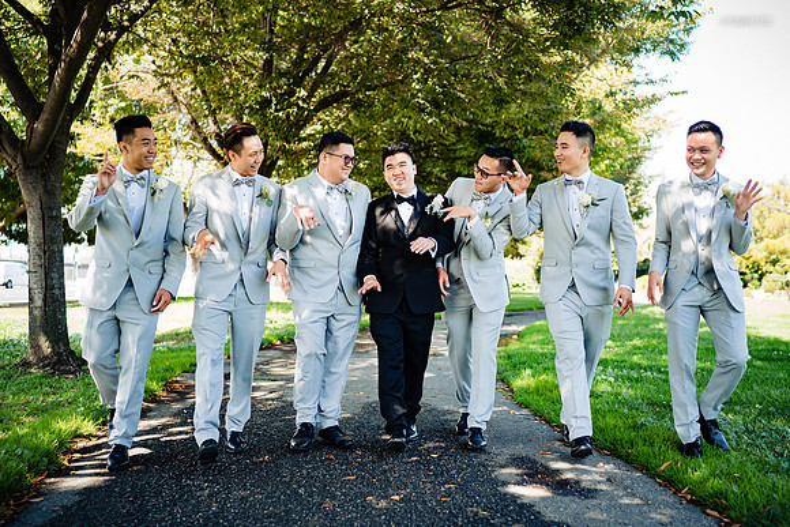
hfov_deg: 54.4
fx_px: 768
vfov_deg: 37.9
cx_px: 395
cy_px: 264
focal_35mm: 35
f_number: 2
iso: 100
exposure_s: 1/200
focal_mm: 35
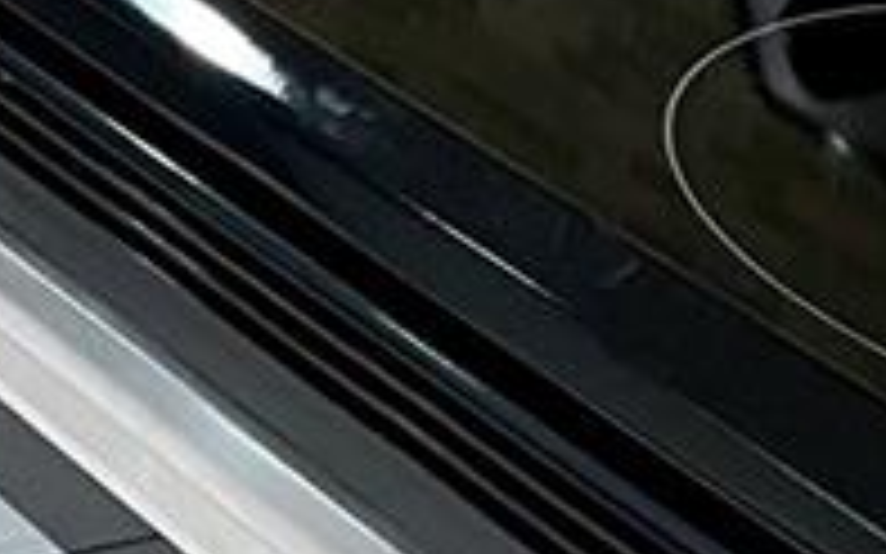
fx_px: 4055
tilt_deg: -10.4
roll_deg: -1.2
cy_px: -1045
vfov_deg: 7.1
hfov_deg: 11.0
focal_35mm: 168
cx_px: -1066
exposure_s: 1/60
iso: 160
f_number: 1.6
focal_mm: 4.2
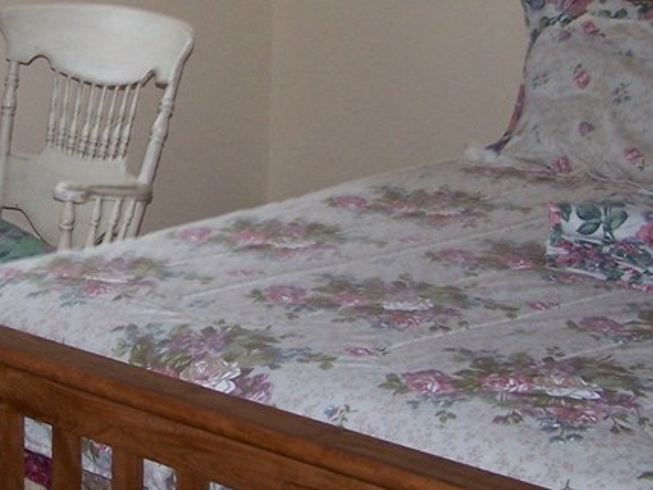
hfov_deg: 21.2
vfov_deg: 16.2
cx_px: 105
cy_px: 122
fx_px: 1717
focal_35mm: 91
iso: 140
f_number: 2.8
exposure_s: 1/60
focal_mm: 6.3
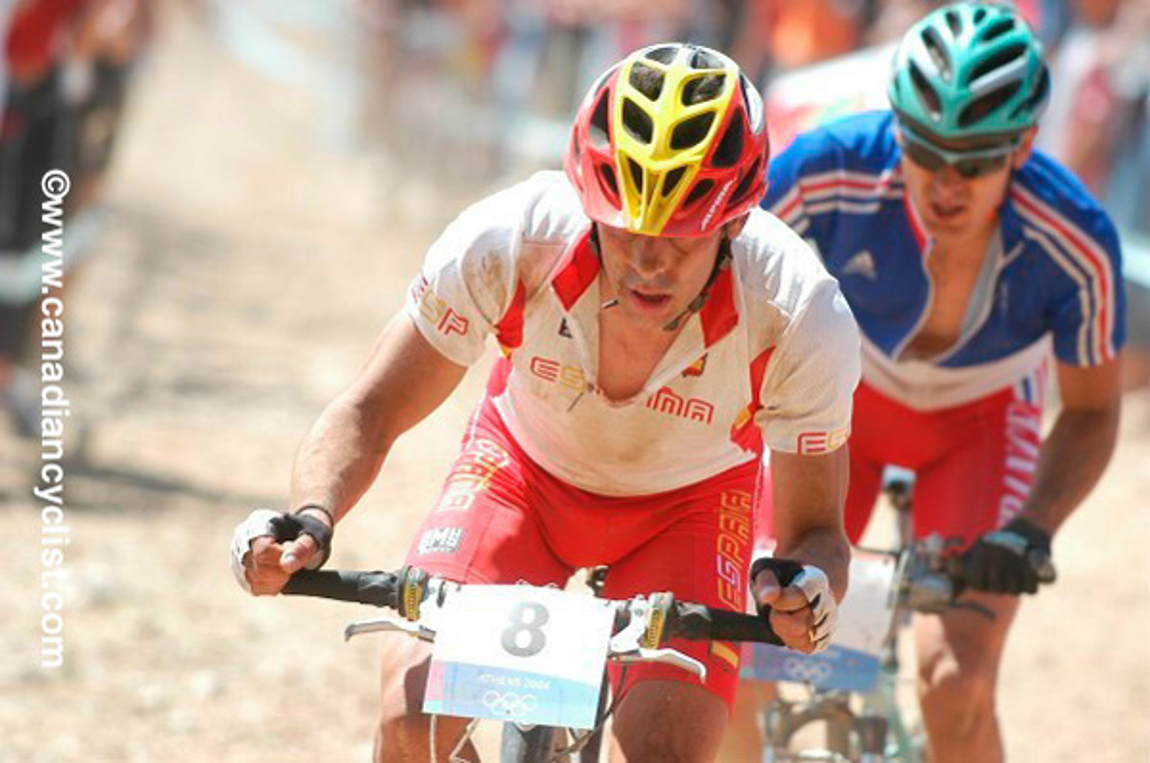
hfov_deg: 7.2
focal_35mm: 285
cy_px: 382
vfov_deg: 4.8
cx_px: 575
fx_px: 9089
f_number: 3.2
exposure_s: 1/1250
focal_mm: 190
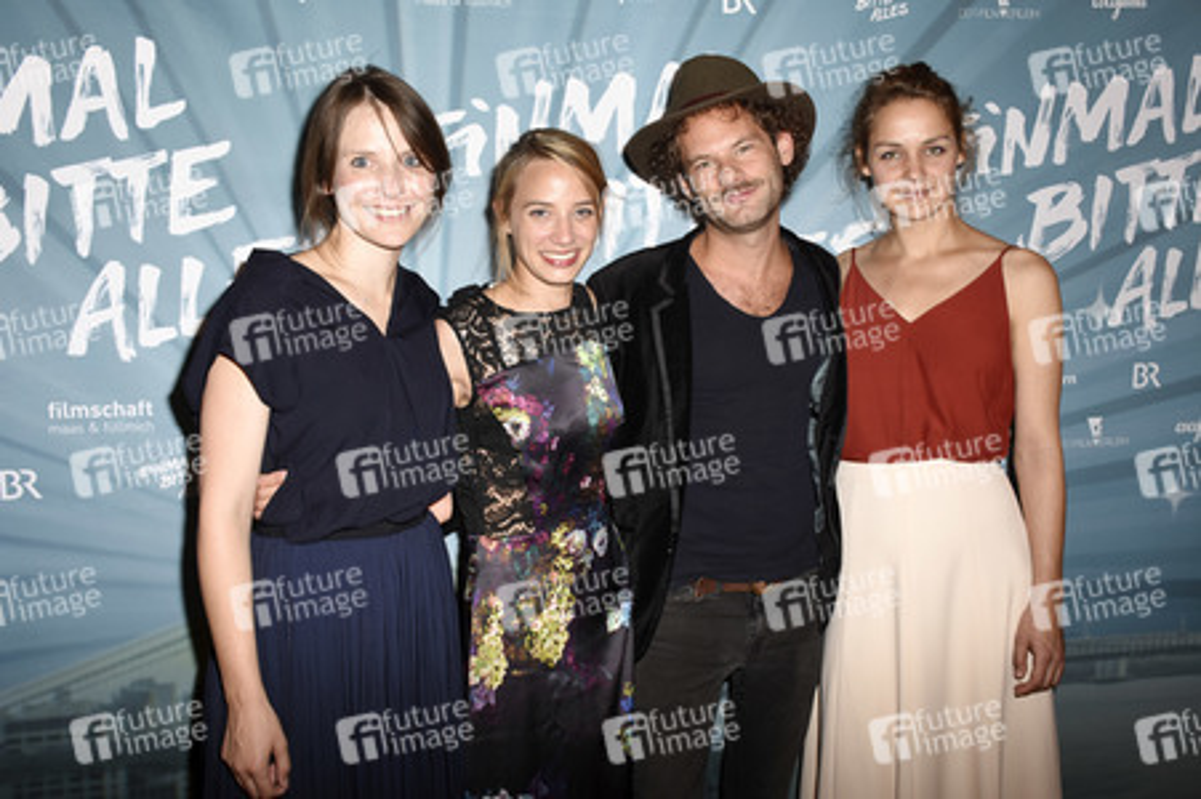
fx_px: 1300
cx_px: 600
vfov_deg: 34.2
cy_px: 400
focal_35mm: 39
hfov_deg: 49.6
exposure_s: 1/160
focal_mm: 26
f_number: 8
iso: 320
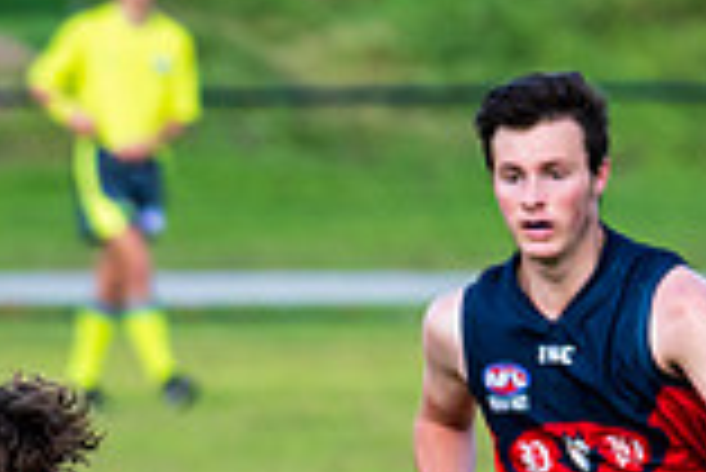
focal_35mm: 1188
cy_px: 907
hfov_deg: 1.7
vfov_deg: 1.2
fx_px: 23319
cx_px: -119
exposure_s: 1/1250
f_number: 5.6
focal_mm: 280
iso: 800
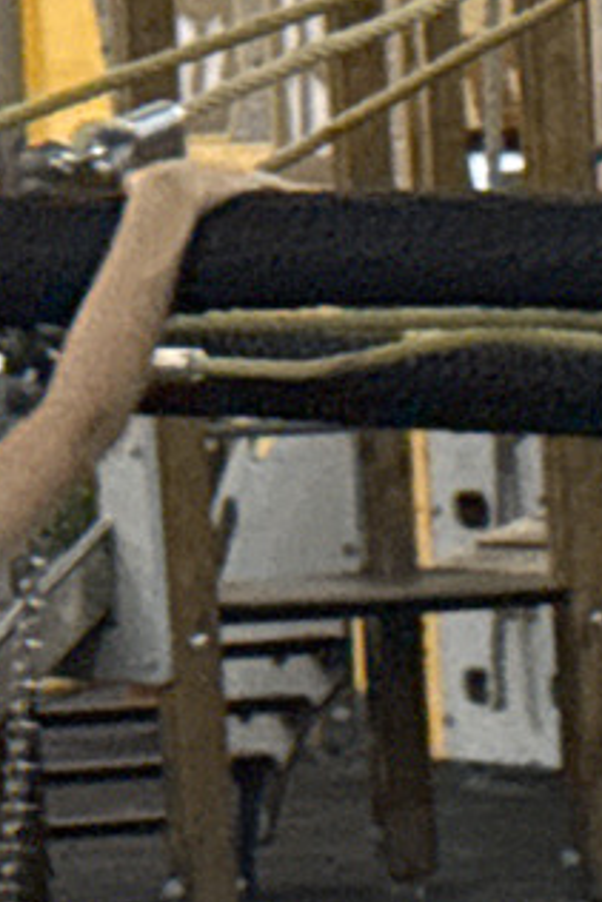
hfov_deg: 4.1
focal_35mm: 316
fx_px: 7917
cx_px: 2126
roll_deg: +0.9
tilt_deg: -2.3
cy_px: 642
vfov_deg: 6.5
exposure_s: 1/20
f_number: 1.78
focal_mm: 6.76
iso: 640
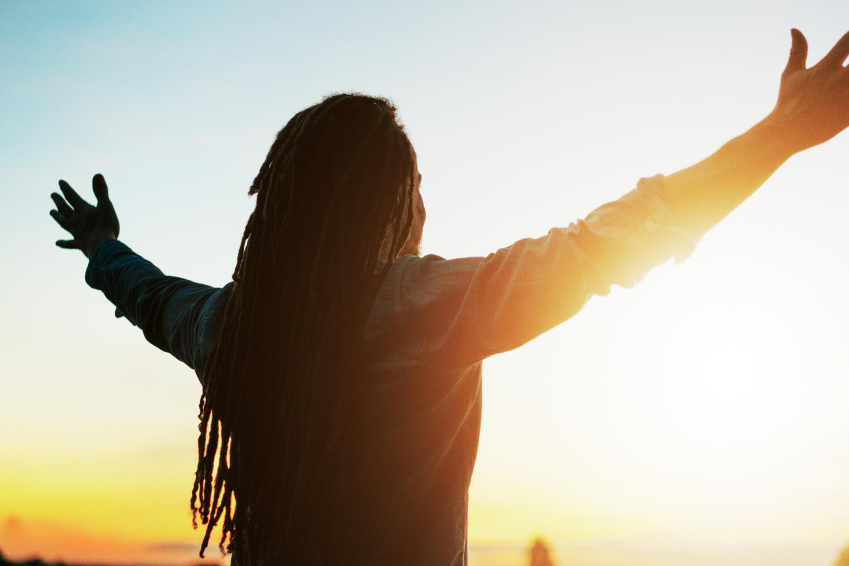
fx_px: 1651
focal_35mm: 70
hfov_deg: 28.7
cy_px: 231
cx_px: 524
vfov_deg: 19.4
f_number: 2.8
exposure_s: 1/100
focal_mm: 55
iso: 800
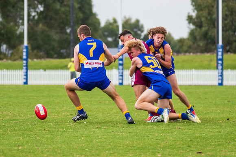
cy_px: 76
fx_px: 2365
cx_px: 115
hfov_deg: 5.7
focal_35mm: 361
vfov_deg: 3.8
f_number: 6.3
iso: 1000
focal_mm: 240
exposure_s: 1/1250
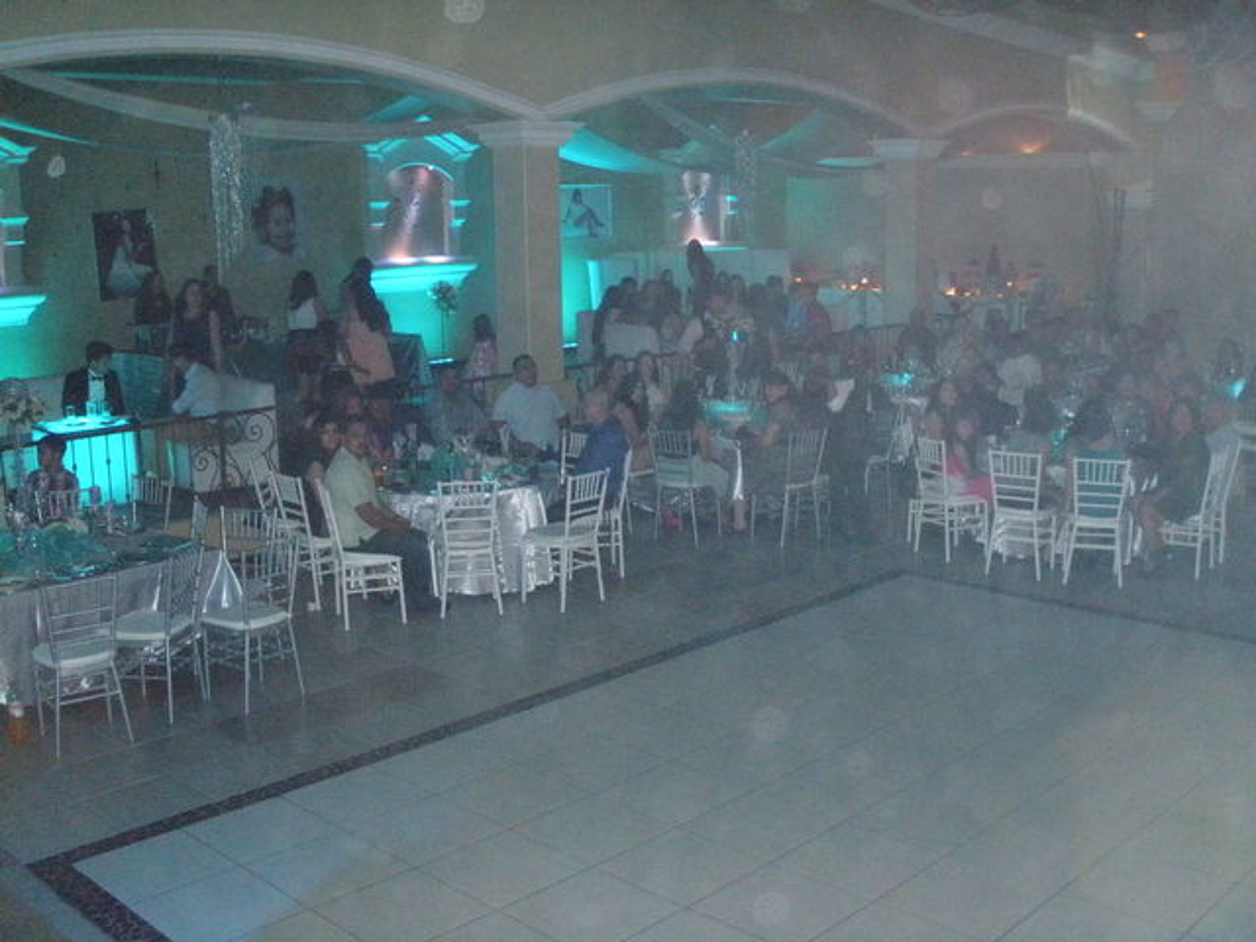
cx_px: 628
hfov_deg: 49.0
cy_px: 471
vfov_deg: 37.7
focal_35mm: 38
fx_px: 1379
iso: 800
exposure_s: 1/30
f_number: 3.5
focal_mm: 6.7
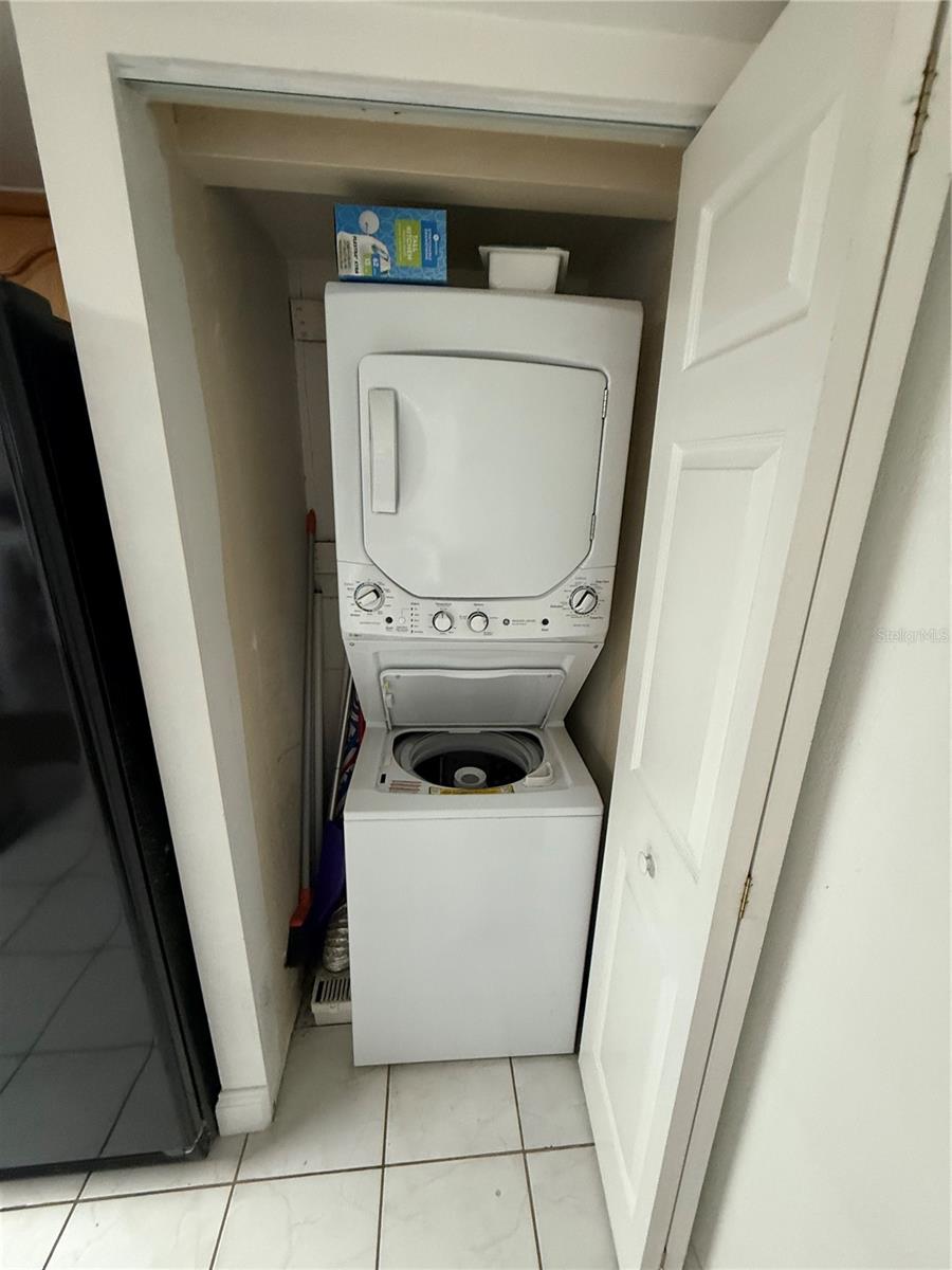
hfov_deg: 85.7
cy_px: 635
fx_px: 513
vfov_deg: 102.1
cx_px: 476
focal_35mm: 14
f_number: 2.2
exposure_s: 1/60
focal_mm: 2.22
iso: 400
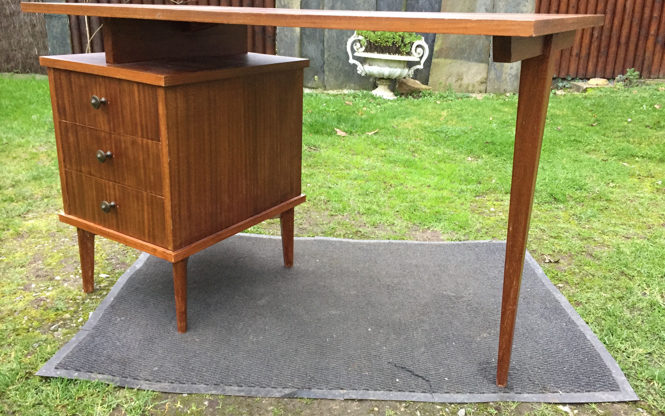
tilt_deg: -19.2
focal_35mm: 31
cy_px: 191
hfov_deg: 61.2
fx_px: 562
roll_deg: -2.0
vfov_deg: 40.6
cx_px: 331
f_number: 2.2
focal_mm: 4.15
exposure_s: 1/33
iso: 200
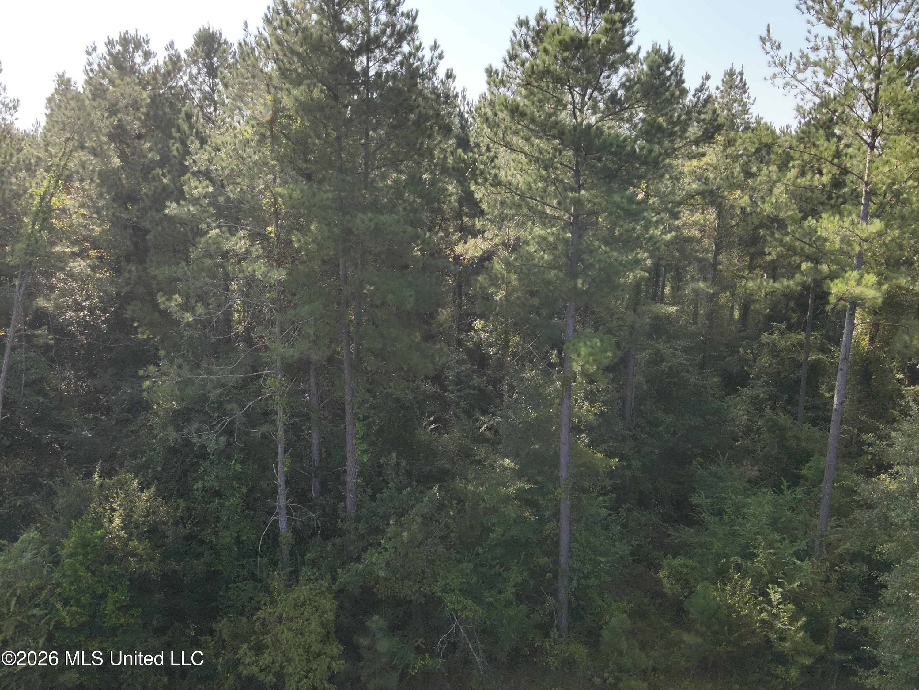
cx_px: 460
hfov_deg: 71.6
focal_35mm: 24
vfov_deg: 56.8
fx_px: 637
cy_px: 345
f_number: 2.8
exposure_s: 1/800
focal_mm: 4.4
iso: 100
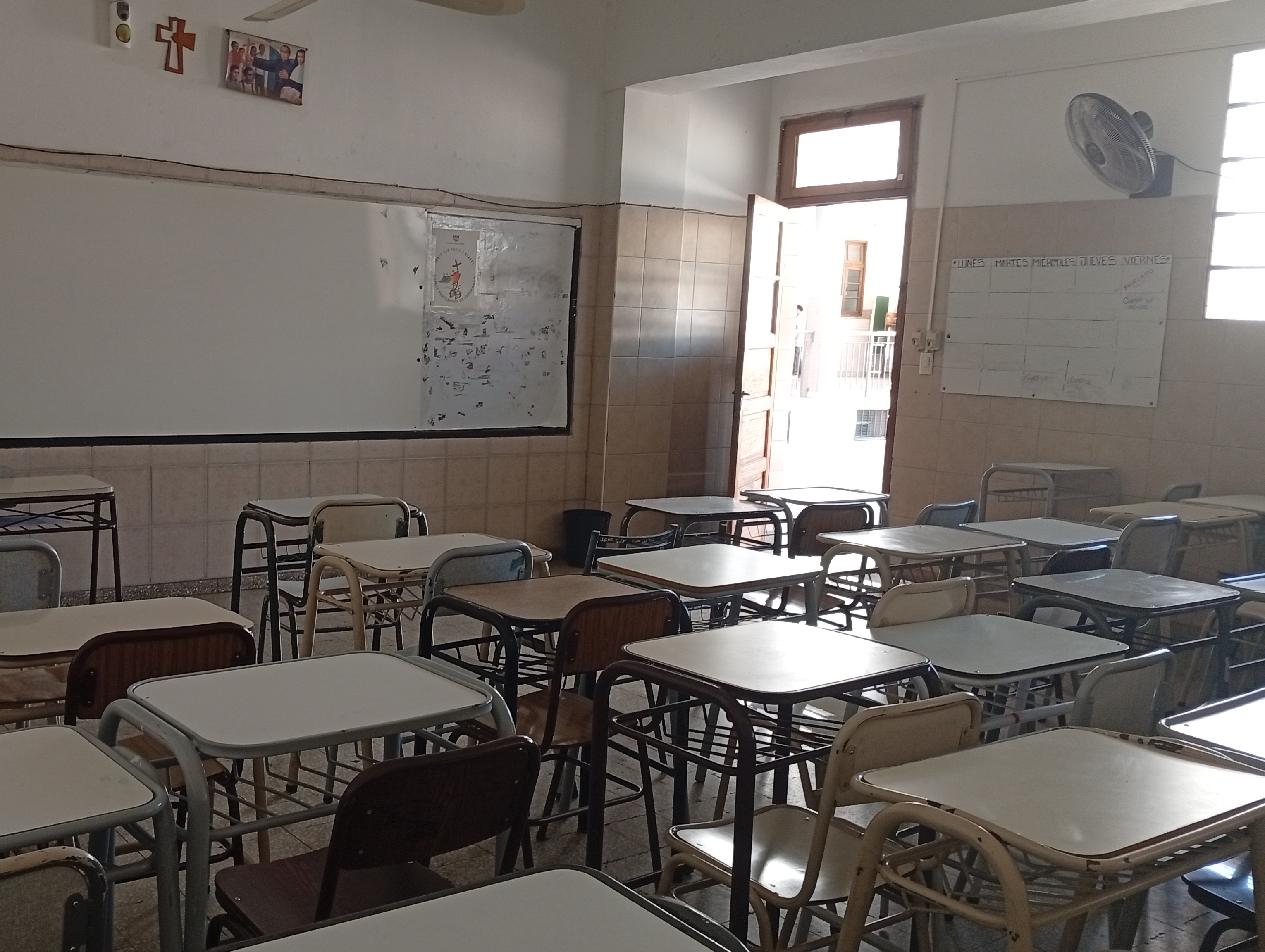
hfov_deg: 50.4
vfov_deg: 39.7
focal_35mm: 36
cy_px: 500
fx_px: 1317
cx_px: 425
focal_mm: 3.98
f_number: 1.8
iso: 177
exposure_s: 1/50
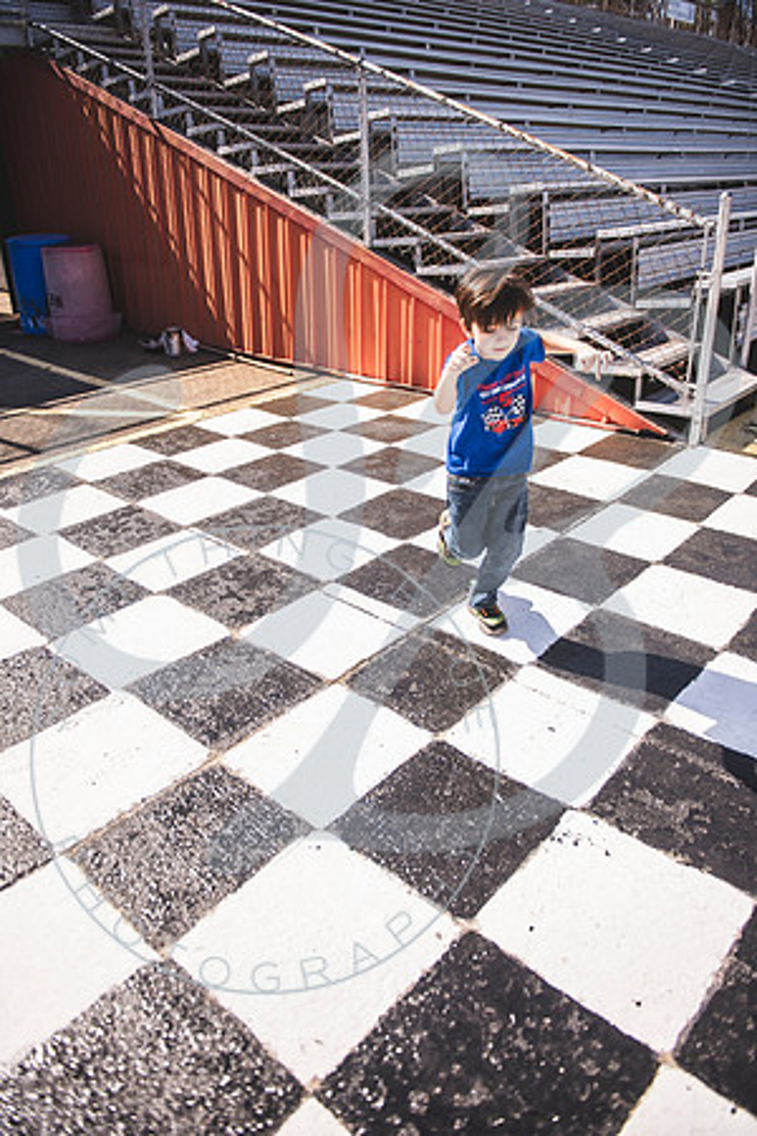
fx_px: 757
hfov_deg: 53.1
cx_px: 378
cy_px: 568
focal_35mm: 24
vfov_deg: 73.7
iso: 100
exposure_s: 1/1600
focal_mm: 24
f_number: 2.8
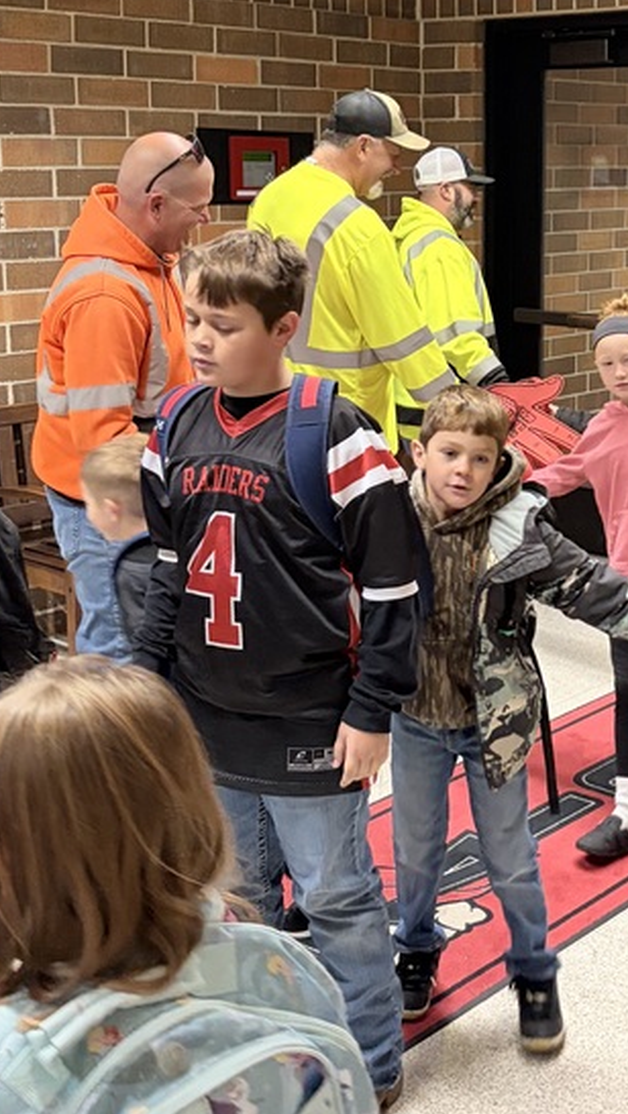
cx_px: 524
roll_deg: +0.0
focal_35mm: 53
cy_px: 381
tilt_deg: -8.2
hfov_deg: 22.3
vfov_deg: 38.8
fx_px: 1568
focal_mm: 5.96
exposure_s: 1/60
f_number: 1.6
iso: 320
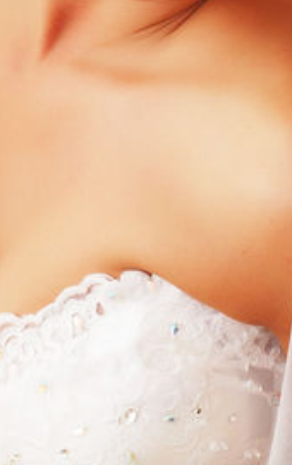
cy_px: 165
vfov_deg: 11.8
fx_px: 2257
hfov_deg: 7.4
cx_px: 141
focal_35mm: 178
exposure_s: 1/80
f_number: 4.5
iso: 200
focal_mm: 35
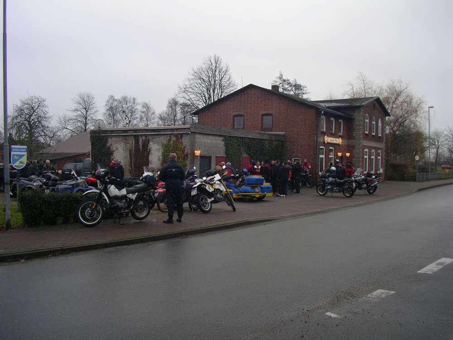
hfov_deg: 50.1
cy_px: 170
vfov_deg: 38.7
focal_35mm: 37
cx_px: 226
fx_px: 484
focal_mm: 5.7
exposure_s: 1/100
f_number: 2.8
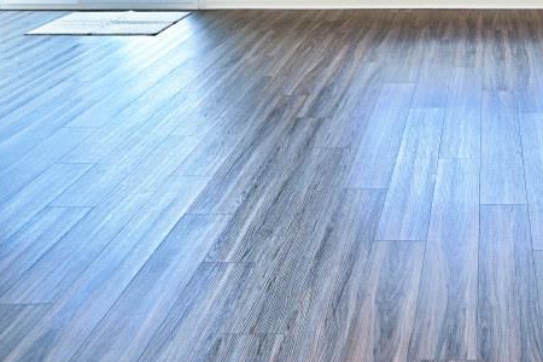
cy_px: -179
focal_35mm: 50
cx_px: 474
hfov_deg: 37.4
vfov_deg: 22.3
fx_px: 754
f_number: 4.5
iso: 200
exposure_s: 1/80
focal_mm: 15
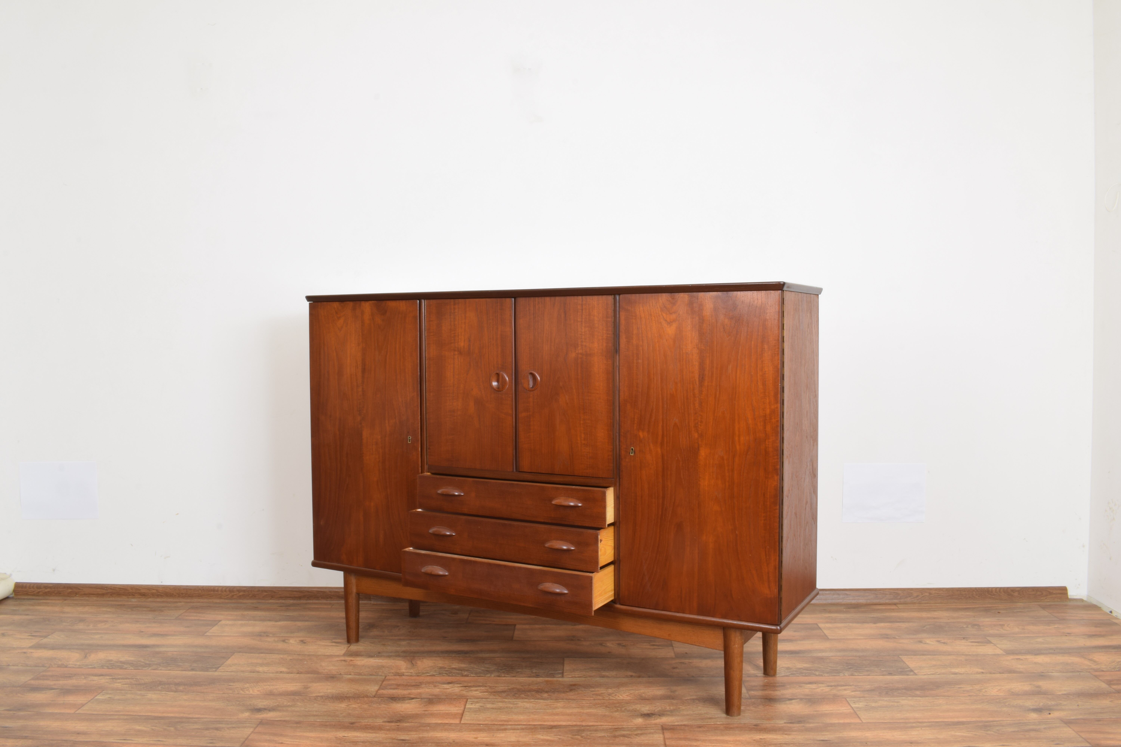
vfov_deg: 43.6
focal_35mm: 30
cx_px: 560
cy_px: 374
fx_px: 934
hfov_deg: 61.9
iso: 100
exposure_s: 4
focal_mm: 20
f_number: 25
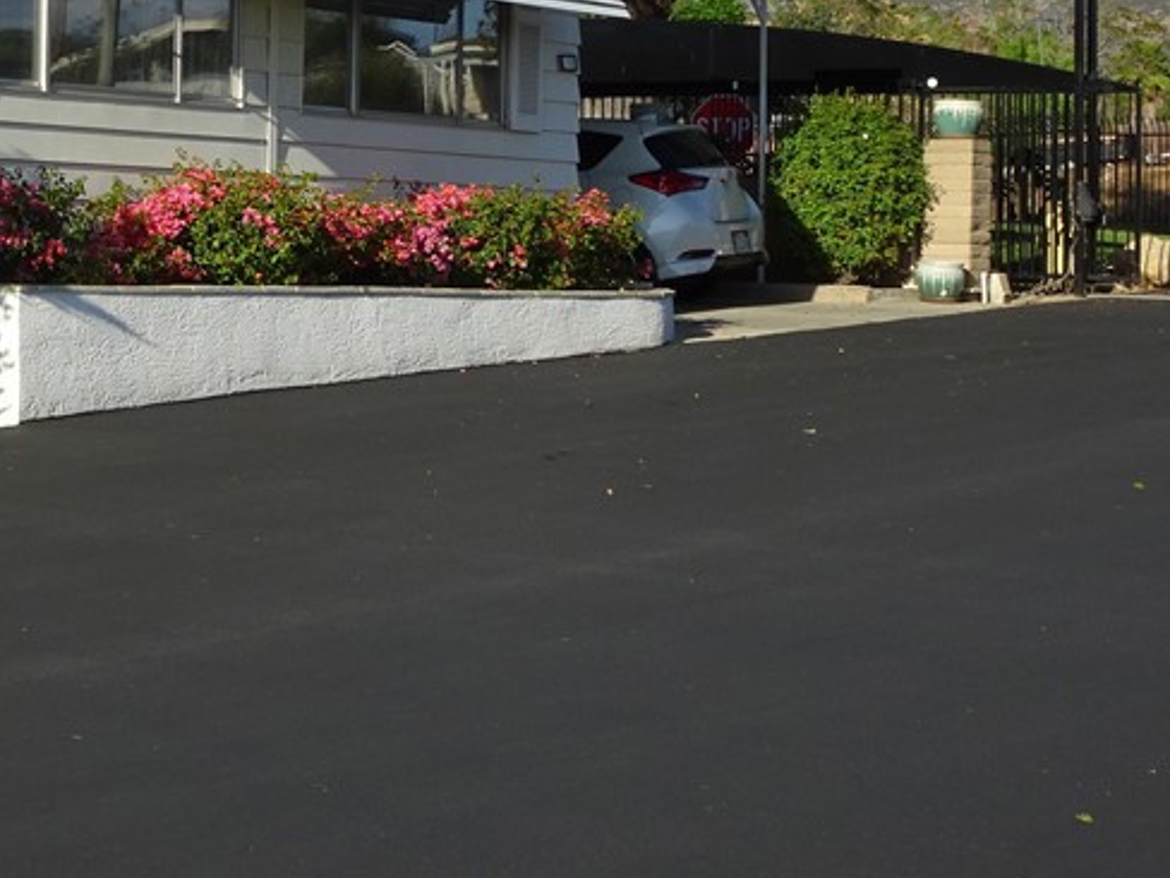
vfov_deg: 17.3
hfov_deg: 22.3
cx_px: -38
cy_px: 86
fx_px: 2839
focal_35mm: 84
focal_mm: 6.8
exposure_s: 1/640
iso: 80
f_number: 4
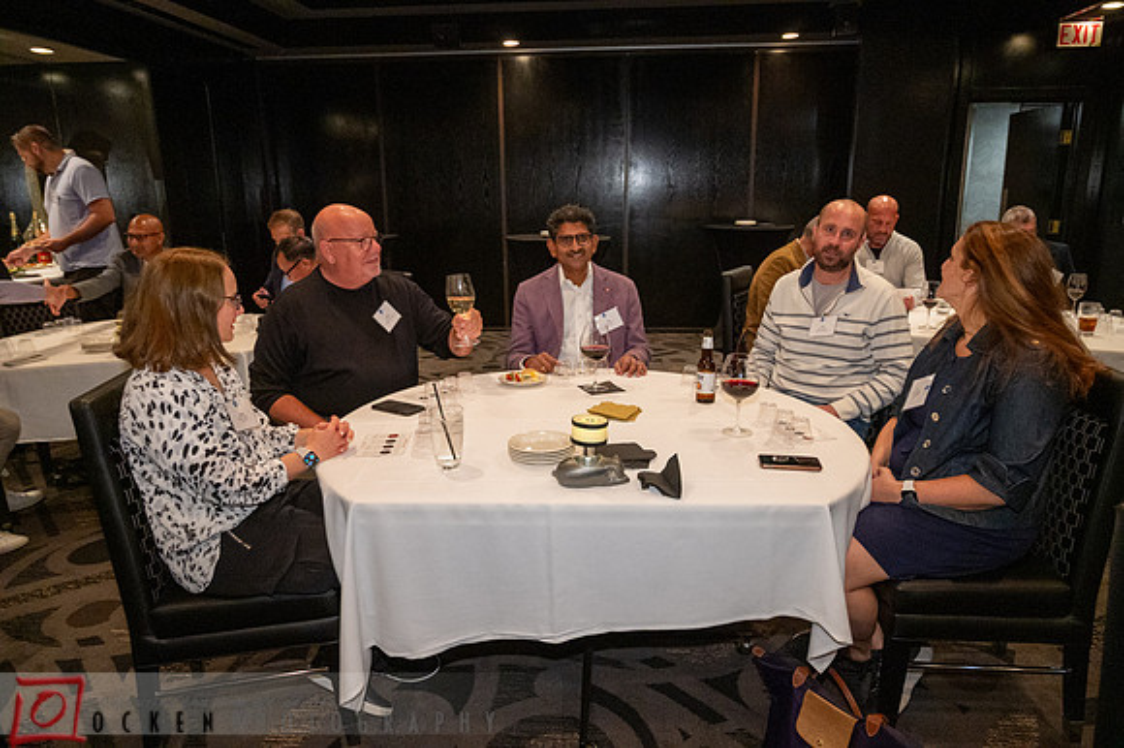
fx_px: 749
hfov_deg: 73.8
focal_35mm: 24
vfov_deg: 53.1
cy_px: 374
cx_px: 562
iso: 5000
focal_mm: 24
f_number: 4
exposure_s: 1/60
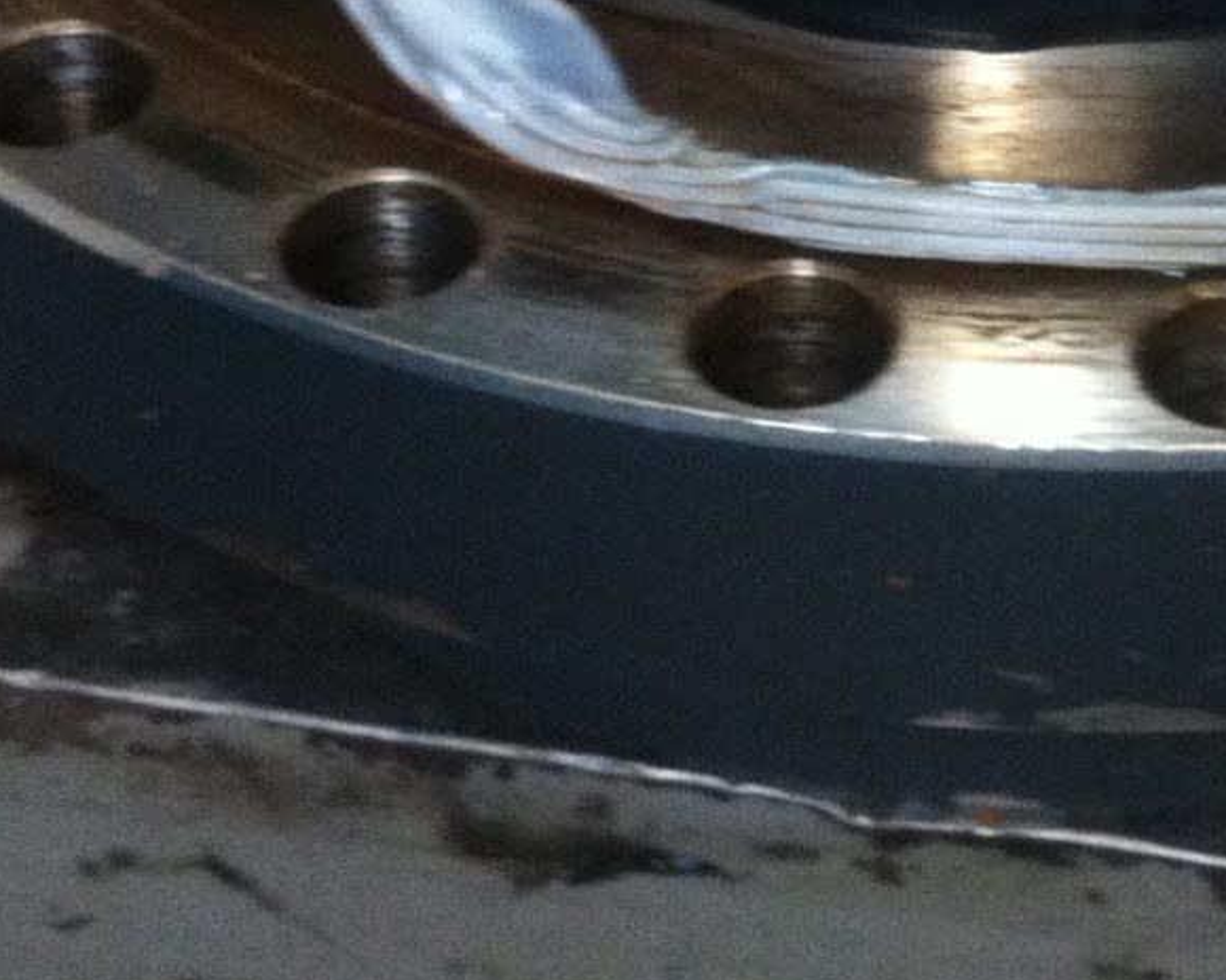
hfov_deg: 16.8
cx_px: 1074
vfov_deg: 13.4
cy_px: -112
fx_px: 4100
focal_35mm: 113
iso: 320
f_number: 2.8
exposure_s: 1/17
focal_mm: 3.85
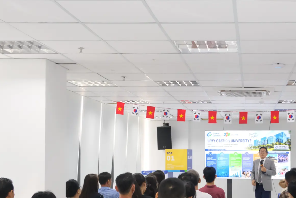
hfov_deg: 32.5
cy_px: 144
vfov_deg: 22.4
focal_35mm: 60
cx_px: 237
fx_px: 493
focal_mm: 24.3
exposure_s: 1/125
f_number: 4.5
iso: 3200
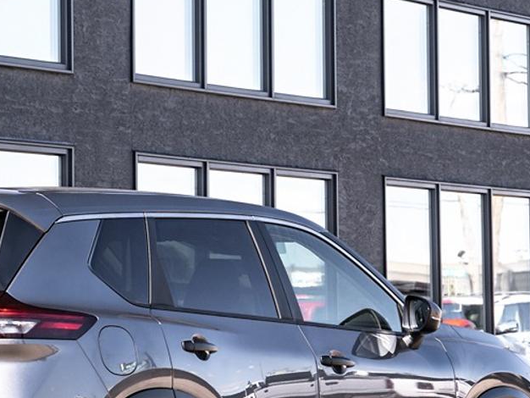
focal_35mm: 183
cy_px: 121
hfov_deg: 10.8
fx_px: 2803
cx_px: 148
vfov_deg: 8.1
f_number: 5.6
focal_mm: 57
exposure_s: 1/200
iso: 100
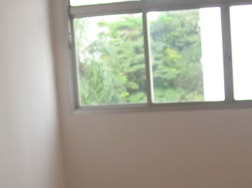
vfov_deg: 12.1
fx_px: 866
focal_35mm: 119
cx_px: 12
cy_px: 241
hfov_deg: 16.3
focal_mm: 6.3
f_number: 3.2
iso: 50
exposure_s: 1/30
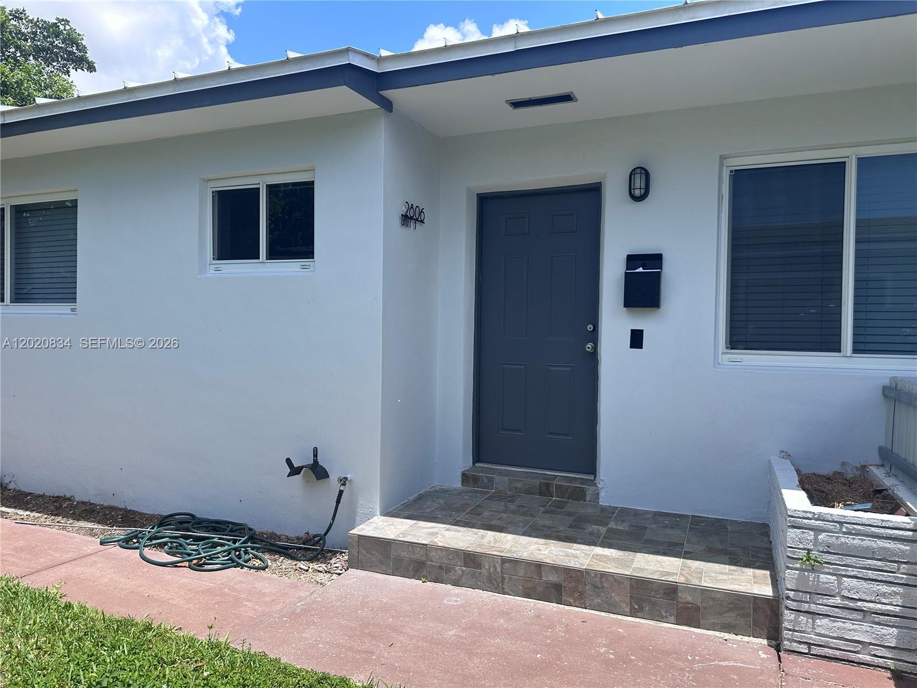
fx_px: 636
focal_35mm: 24
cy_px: 344
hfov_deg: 71.6
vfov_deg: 56.8
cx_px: 458
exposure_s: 1/3597
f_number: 1.78
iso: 80
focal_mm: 6.86
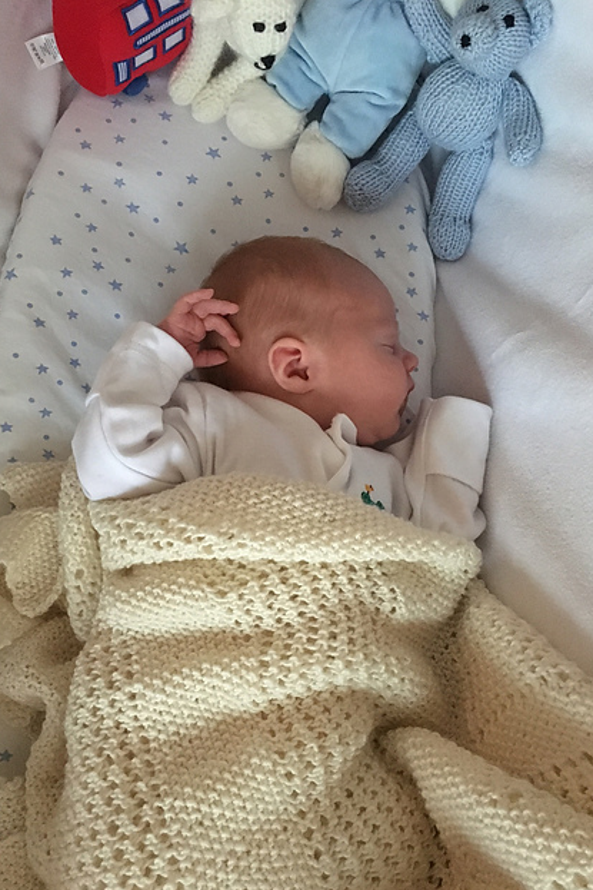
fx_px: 765
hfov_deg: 42.3
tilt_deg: -78.7
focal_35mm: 31
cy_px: 456
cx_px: 263
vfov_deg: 60.3
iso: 320
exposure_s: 1/17
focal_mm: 4.15
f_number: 2.2
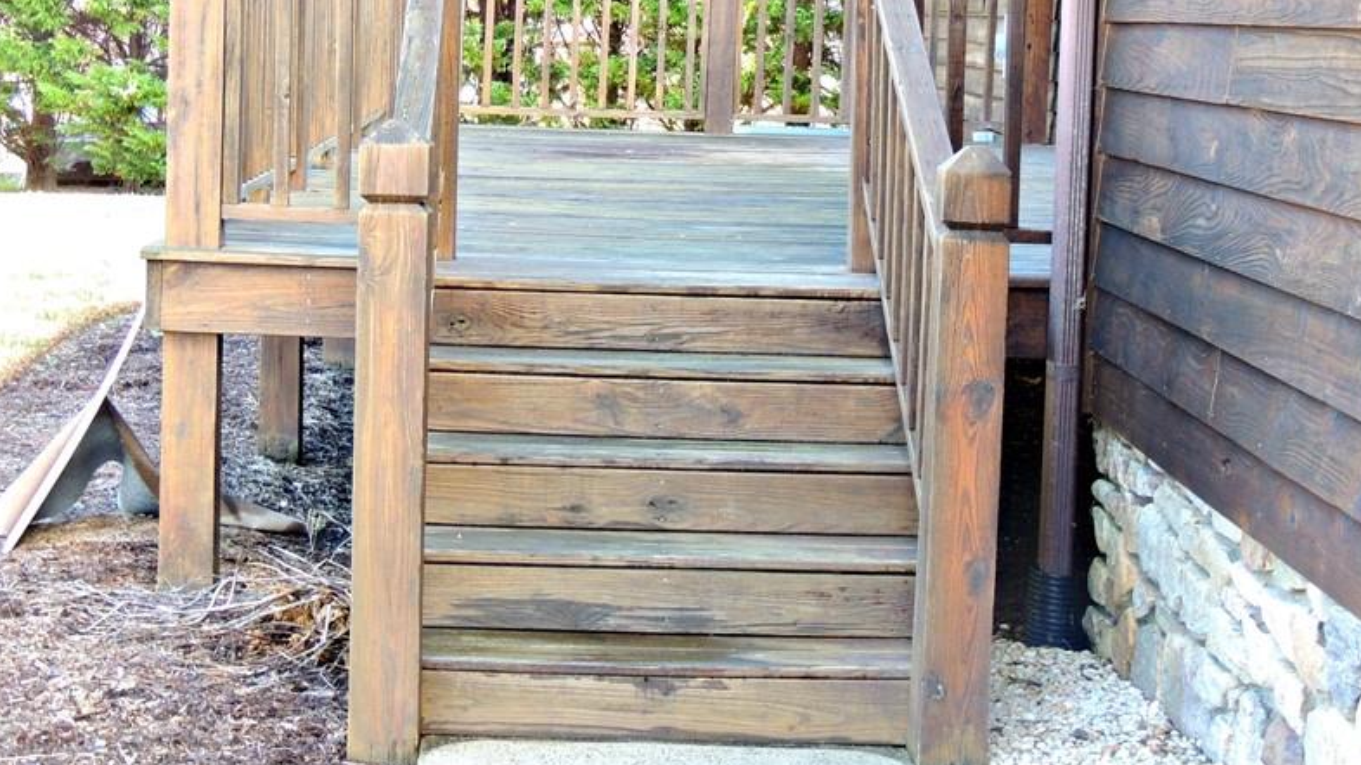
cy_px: 190
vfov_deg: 16.9
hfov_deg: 29.7
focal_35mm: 71
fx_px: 2562
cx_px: 658
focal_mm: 8.9
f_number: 3.6
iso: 220
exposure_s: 1/50
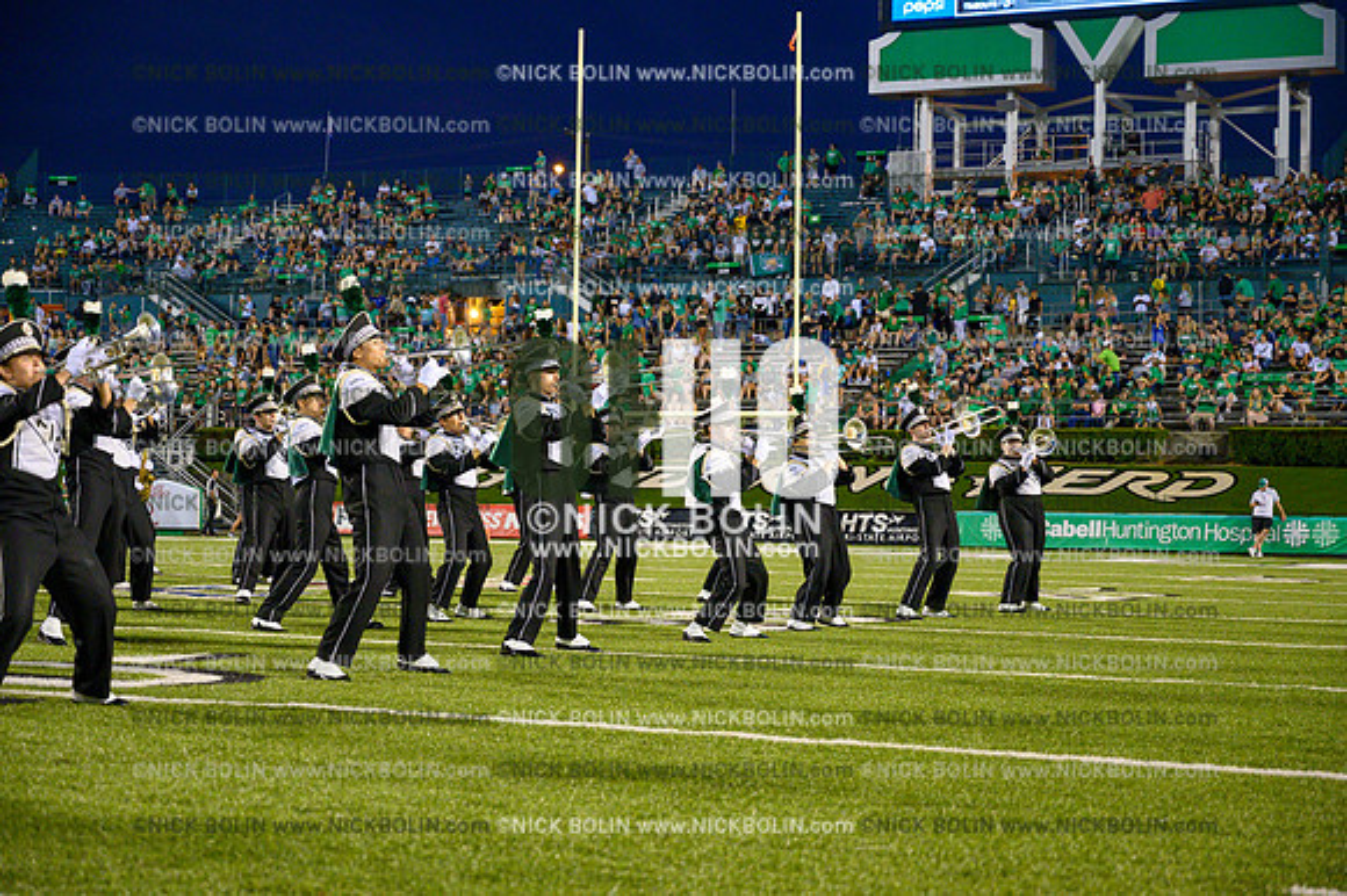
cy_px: 448
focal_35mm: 63
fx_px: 2356
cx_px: 674
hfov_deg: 31.9
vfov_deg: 21.5
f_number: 4
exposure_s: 1/500
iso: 5000
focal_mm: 63
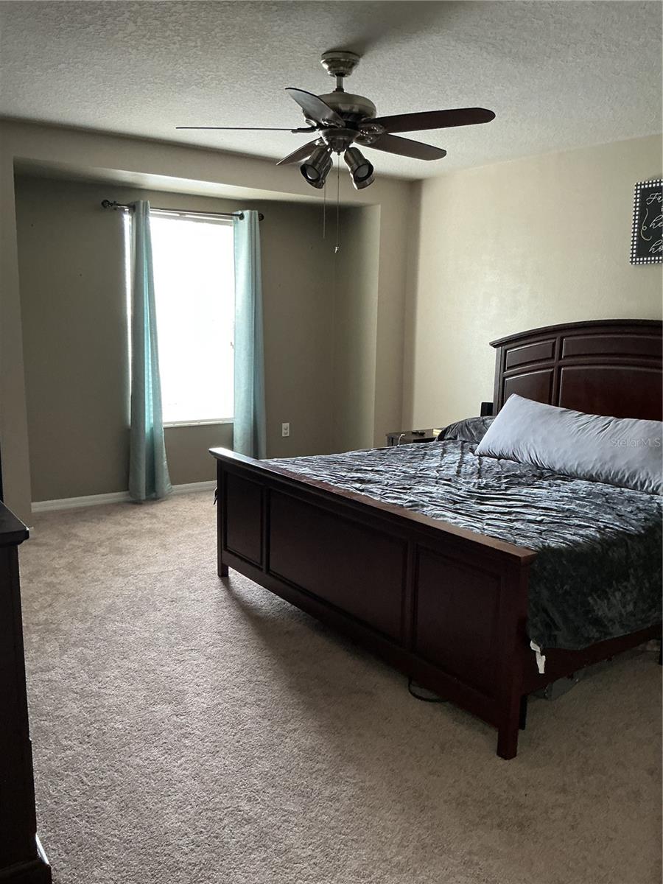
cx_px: 332
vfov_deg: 61.7
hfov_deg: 48.2
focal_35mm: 29
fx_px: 741
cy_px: 442
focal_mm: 3
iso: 160
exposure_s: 1/50
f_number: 1.8
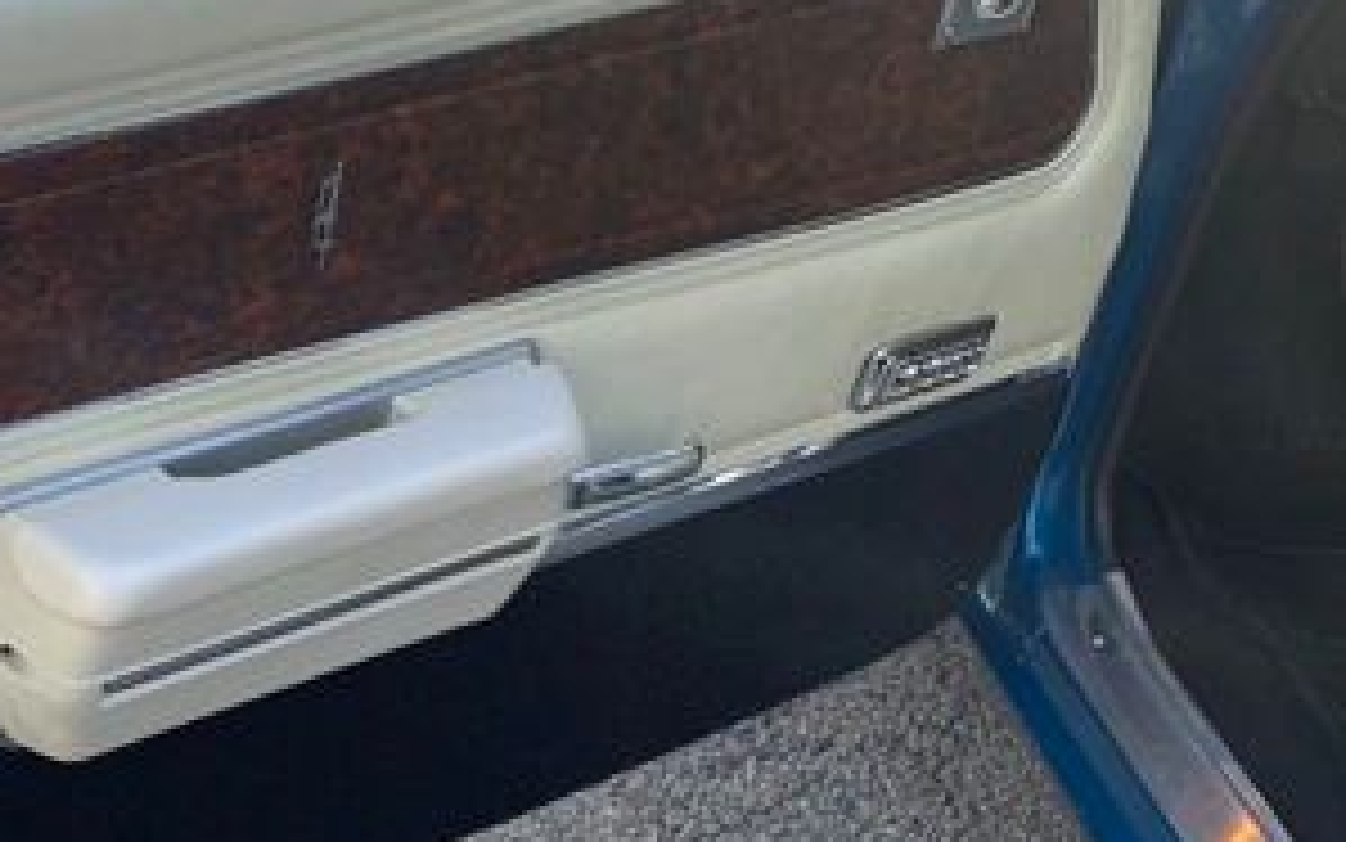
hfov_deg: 32.8
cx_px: 144
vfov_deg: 21.9
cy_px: 594
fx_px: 2165
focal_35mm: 59
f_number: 1.8
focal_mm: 4.25
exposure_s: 1/267
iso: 25
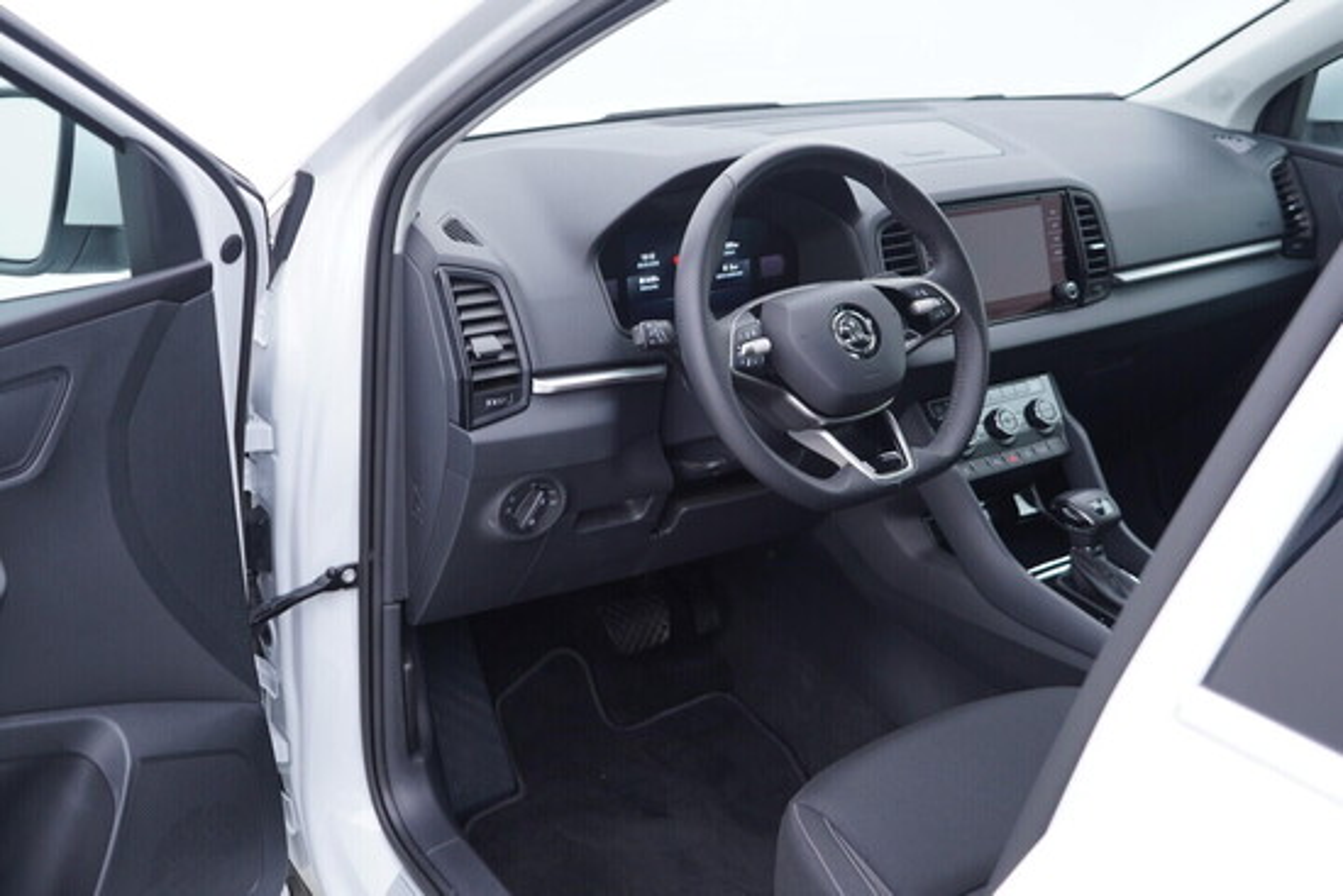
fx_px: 1343
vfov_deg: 36.9
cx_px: 672
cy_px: 448
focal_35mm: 36
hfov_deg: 53.1
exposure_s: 1/40
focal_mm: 24
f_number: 2.8
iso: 160
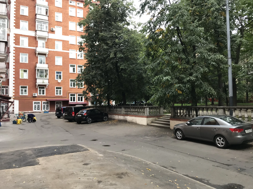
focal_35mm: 28
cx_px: 126
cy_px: 94
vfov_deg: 49.7
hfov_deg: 63.4
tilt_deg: +5.3
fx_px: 205
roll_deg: +0.5
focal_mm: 3.99
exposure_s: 1/141
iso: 20
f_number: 1.8
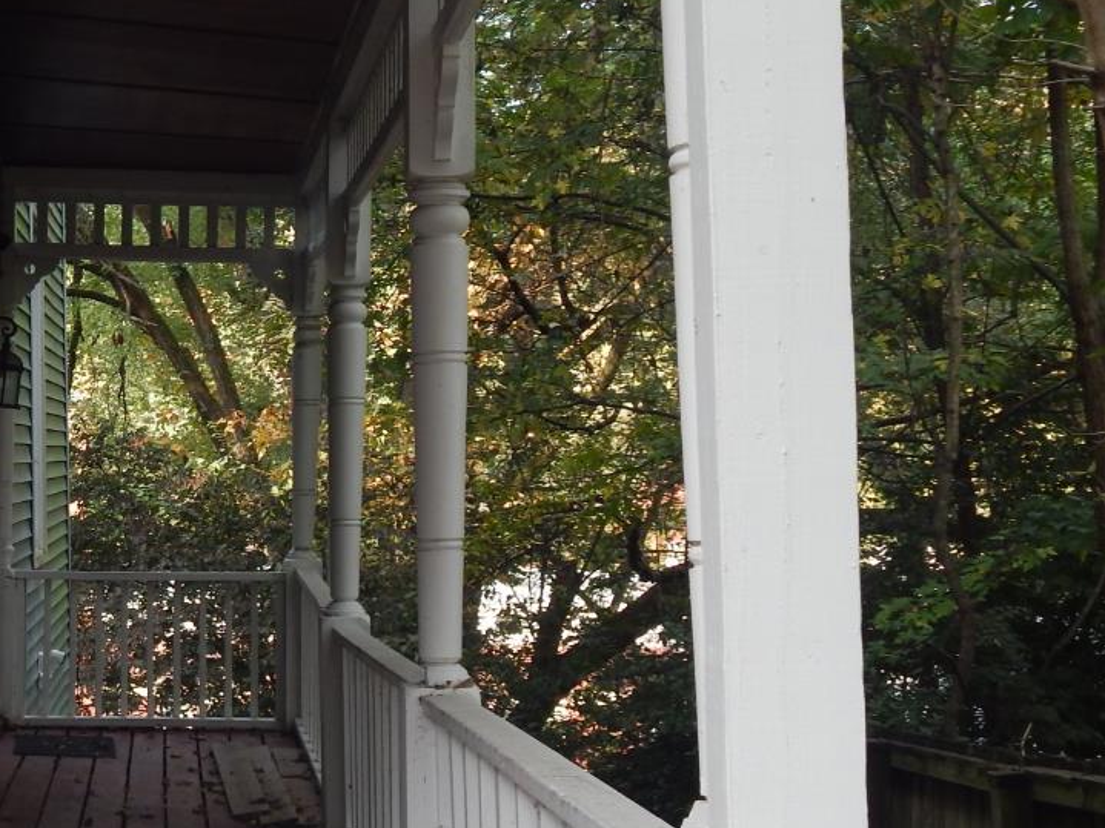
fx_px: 2330
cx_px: 71
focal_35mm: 73
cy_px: 480
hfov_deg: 25.7
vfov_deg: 20.1
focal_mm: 6.1
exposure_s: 1/100
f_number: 3.3
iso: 125
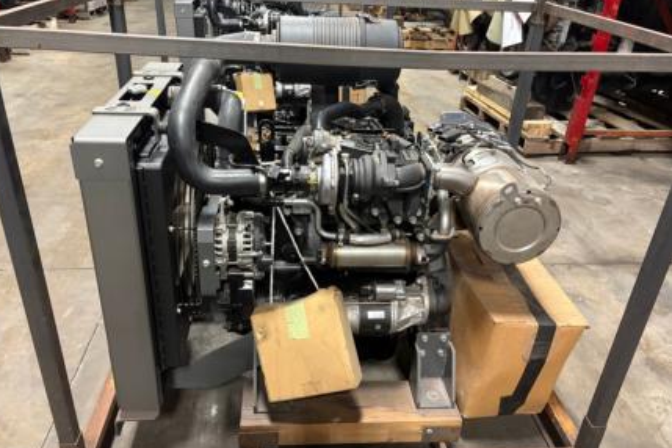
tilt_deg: -26.8
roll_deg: -2.9
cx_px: 327
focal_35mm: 28
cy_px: 200
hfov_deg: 65.5
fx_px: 523
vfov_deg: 46.3
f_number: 1.6
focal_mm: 5.96
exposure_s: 1/40
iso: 500
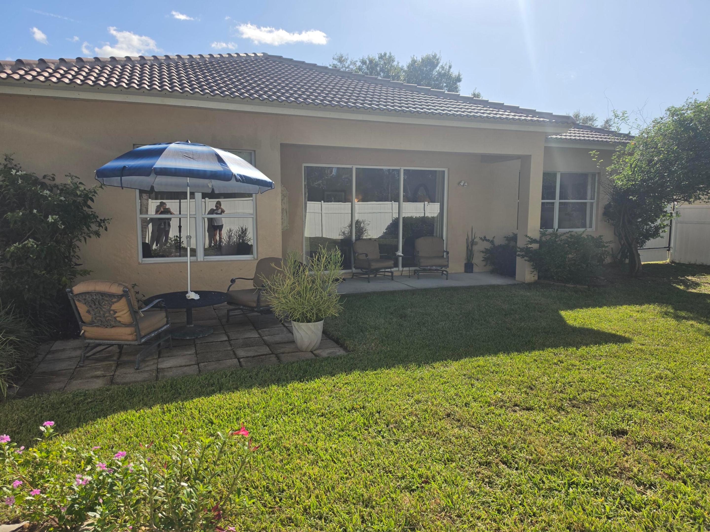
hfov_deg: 73.9
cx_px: 355
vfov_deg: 58.9
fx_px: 472
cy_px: 266
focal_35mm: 23
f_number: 1.4
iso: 50
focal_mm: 6.5
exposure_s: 1/7939
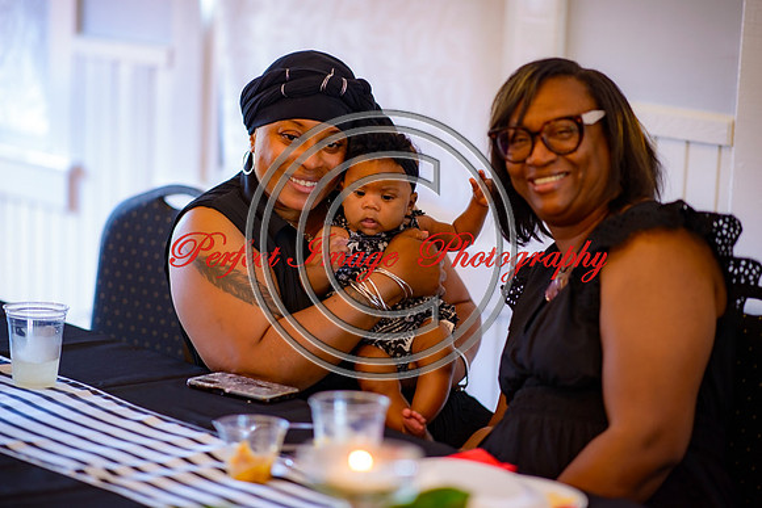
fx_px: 2223
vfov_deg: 13.0
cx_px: 381
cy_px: 254
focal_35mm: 105
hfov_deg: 19.5
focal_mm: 105
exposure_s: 1/125
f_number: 1.8
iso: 450
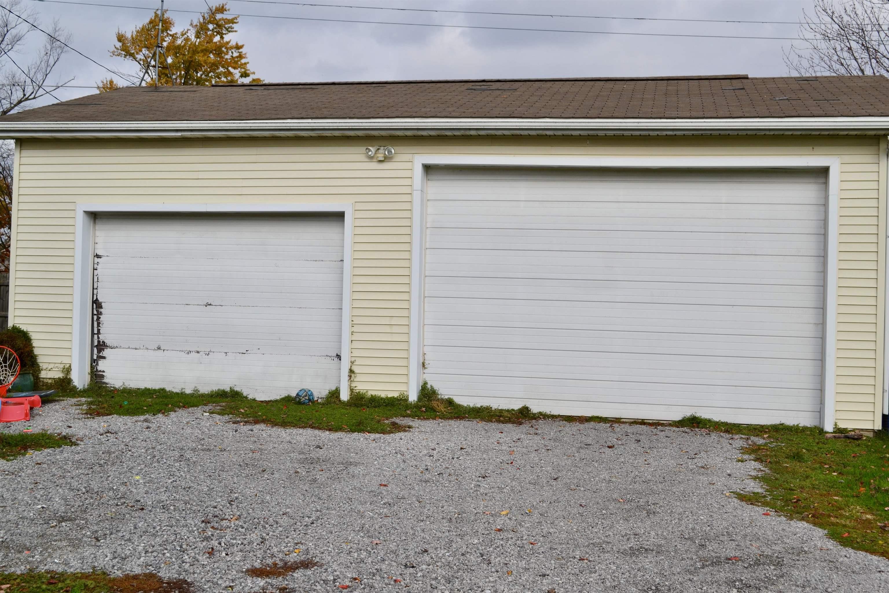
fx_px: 1074
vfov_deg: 30.8
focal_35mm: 44
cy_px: 296
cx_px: 444
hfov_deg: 45.0
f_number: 9
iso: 100
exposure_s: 1/320
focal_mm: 29
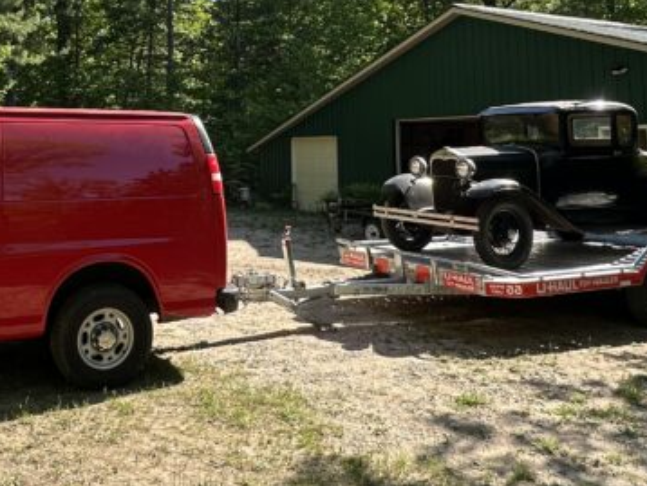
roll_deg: -0.5
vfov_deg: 34.2
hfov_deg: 45.3
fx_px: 748
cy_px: 56
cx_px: 168
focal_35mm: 40
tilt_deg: +7.6
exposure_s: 1/413
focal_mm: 2.22
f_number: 2.2
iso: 40
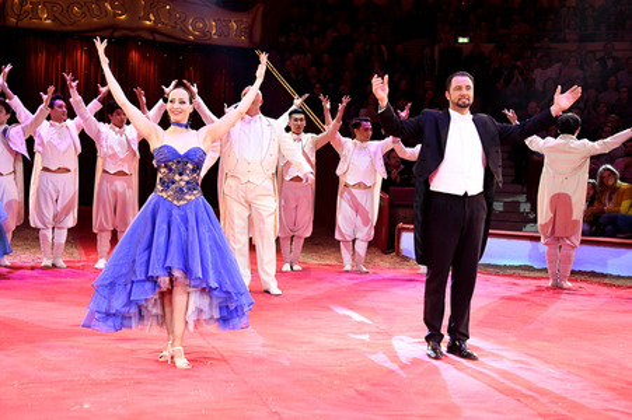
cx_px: 316
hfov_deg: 32.4
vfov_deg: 21.9
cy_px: 210
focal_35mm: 62
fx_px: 1088
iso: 3200
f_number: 6.3
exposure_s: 1/160
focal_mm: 62
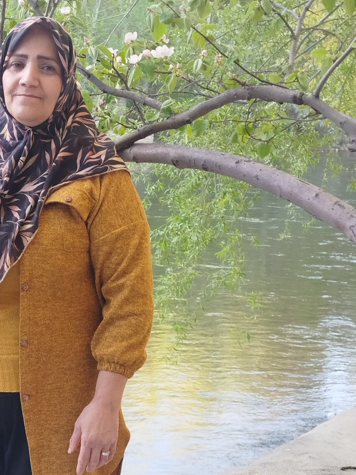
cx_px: 53
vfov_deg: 24.2
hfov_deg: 18.2
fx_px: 1097
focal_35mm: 80
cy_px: 343
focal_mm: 5.31
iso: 64
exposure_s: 1/50
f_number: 1.7
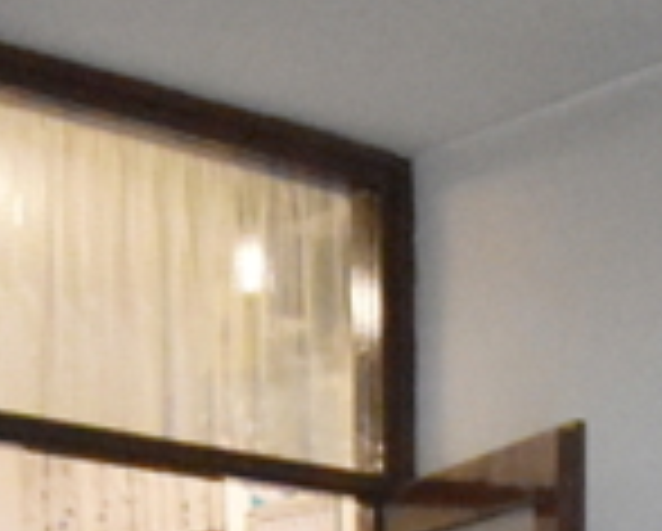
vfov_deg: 11.6
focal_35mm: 115
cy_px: 1174
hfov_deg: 15.8
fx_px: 2256
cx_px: 865
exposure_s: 1/125
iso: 4000
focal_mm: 10
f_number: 4.5
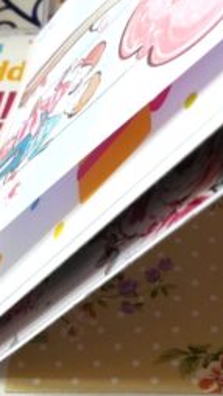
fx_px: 704
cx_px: 156
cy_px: 72
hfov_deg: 17.9
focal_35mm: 67
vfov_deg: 30.6
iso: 64
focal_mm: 3.83
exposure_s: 1/60
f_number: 2.2
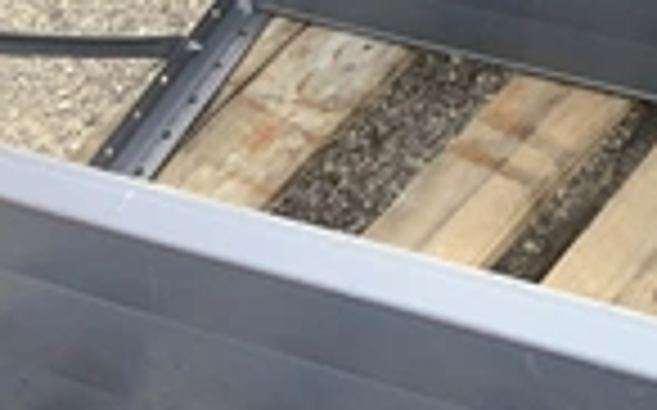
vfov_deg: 14.1
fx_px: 1610
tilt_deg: -44.2
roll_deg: +2.8
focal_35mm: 90
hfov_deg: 21.5
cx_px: 770
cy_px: -72
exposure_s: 1/197
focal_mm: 3.3
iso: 25
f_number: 2.4
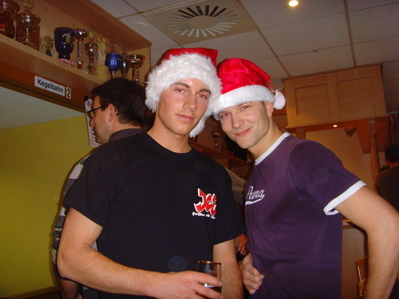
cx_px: 200
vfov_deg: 36.8
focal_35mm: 39
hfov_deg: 47.9
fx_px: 450
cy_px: 150
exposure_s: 1/45
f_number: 3.5
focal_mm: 6.6
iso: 200
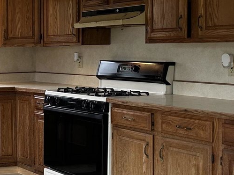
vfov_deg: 19.1
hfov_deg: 20.8
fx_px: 520
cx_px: -136
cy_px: 70
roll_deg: +1.4
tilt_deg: -2.8
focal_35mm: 77
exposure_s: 1/120
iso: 125
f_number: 1.78
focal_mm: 6.86
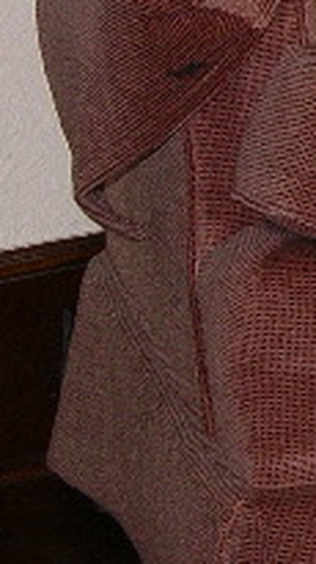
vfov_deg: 6.0
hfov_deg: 3.3
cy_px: -187
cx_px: 860
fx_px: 5329
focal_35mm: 357
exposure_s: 1/60
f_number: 3.6
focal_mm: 17.4
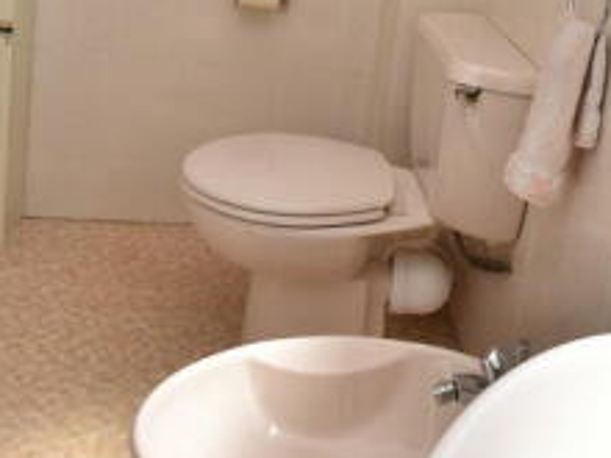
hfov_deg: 43.7
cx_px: 351
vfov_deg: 29.7
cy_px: -65
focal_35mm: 43
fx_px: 759
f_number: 6.3
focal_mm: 10
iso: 250
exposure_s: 1/160
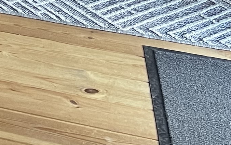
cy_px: -126
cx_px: -329
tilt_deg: -19.5
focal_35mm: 158
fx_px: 995
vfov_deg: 8.0
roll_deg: -1.7
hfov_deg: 11.1
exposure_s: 1/53
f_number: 1.6
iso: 200
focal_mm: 5.1
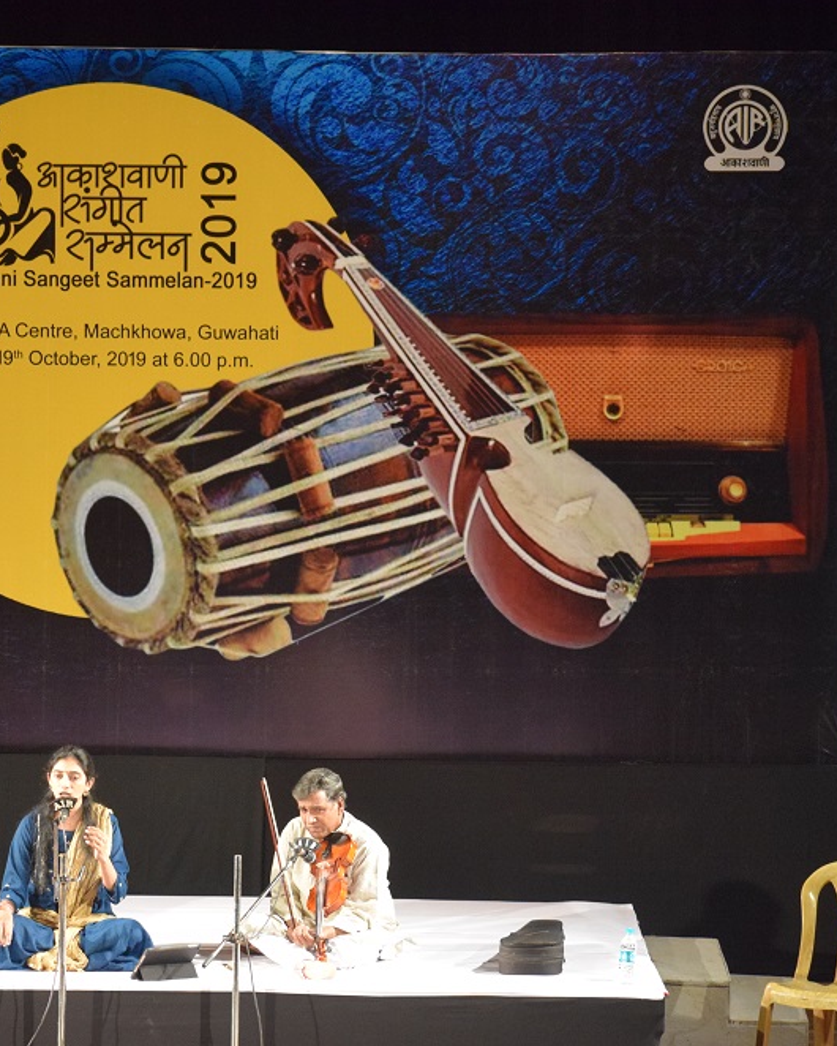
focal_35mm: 202
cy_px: 523
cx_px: 103
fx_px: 6243
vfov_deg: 9.6
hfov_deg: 7.7
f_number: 4.8
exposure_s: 1/60
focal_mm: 95
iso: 3600
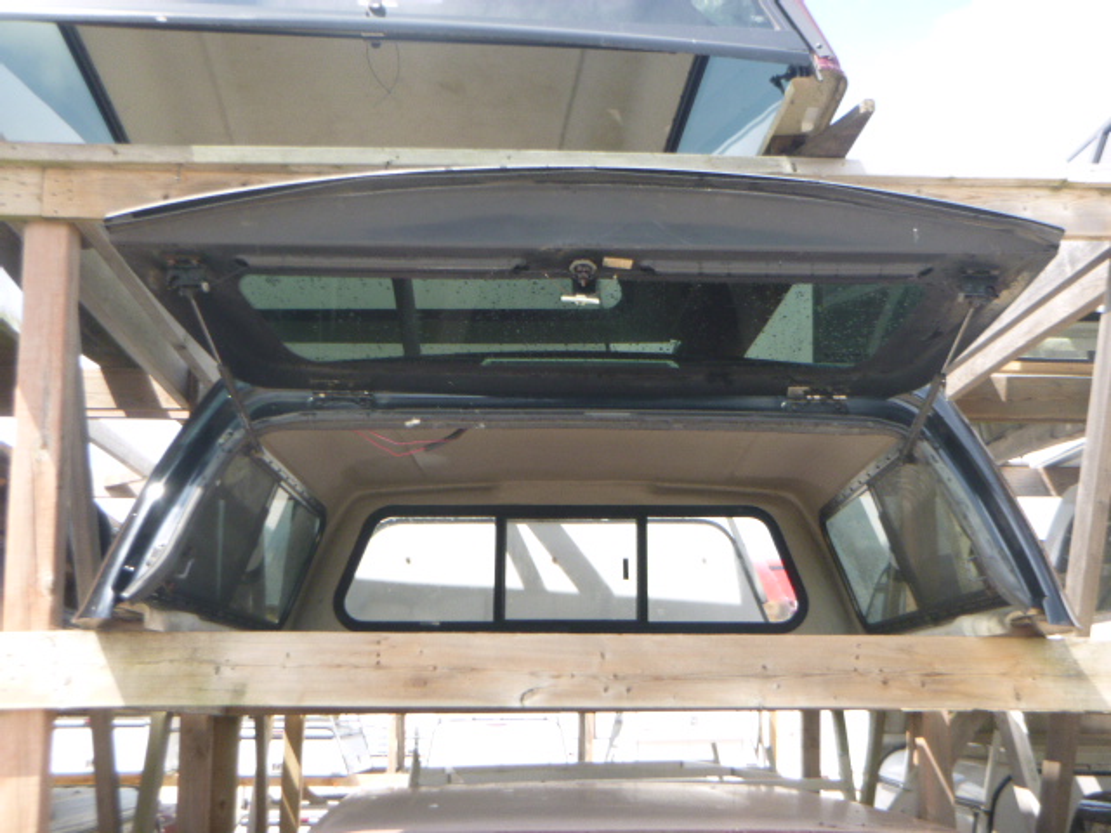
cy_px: 416
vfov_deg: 30.9
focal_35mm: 47
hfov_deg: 40.4
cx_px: 556
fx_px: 1508
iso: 100
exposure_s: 1/80
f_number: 4.8
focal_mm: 8.4
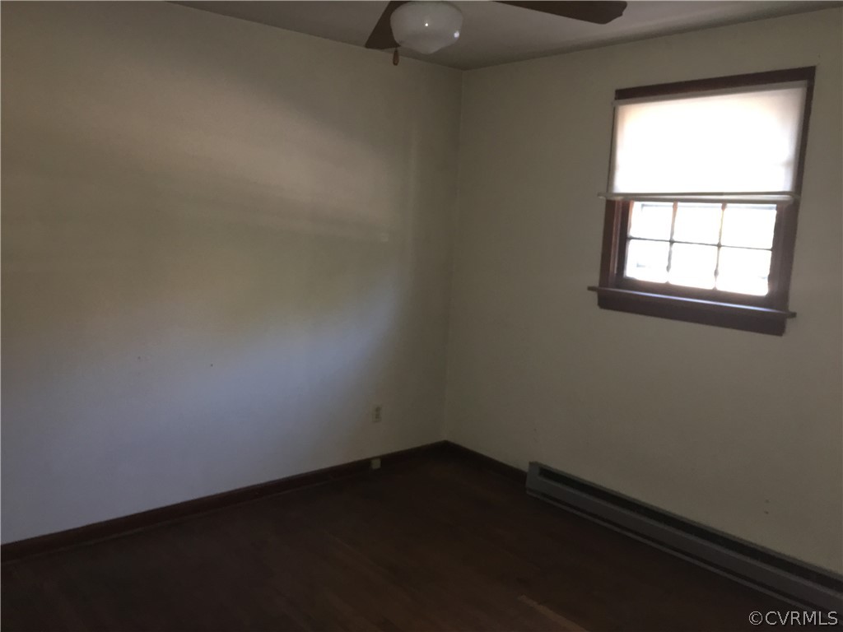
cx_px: 422
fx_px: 706
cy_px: 316
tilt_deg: -6.3
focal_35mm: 29
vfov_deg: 48.2
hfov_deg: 61.7
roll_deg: -2.4
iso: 160
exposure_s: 1/16
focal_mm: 4.15
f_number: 2.2
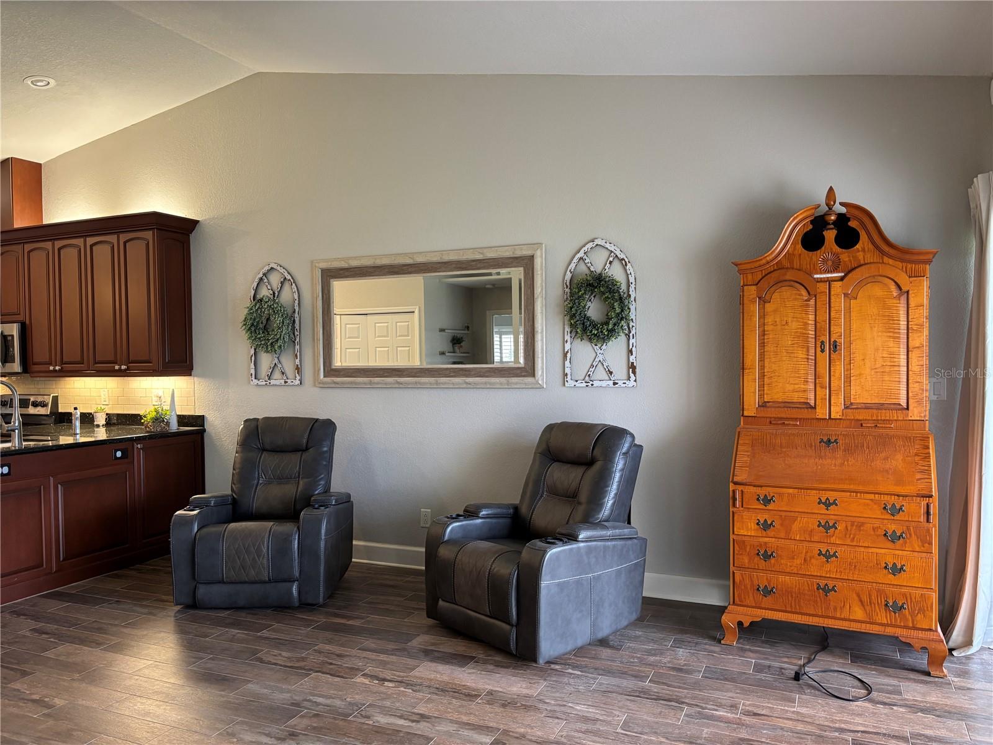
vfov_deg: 53.1
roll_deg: +0.4
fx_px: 746
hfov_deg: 67.3
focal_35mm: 26
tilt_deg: -1.9
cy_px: 372
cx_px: 496
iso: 320
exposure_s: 1/60
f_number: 1.6
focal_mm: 5.96
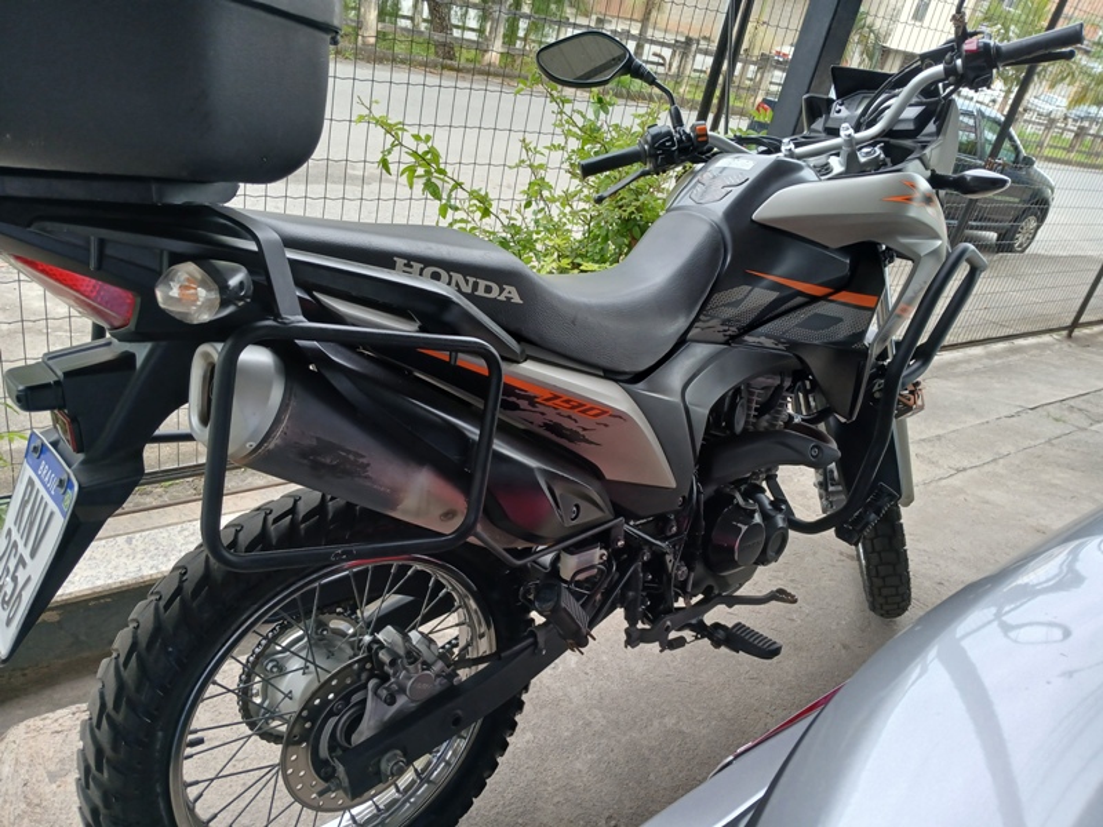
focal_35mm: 26
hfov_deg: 67.3
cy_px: 414
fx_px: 828
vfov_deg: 53.1
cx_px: 552
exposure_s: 1/60
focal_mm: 3.98
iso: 64
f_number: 1.8
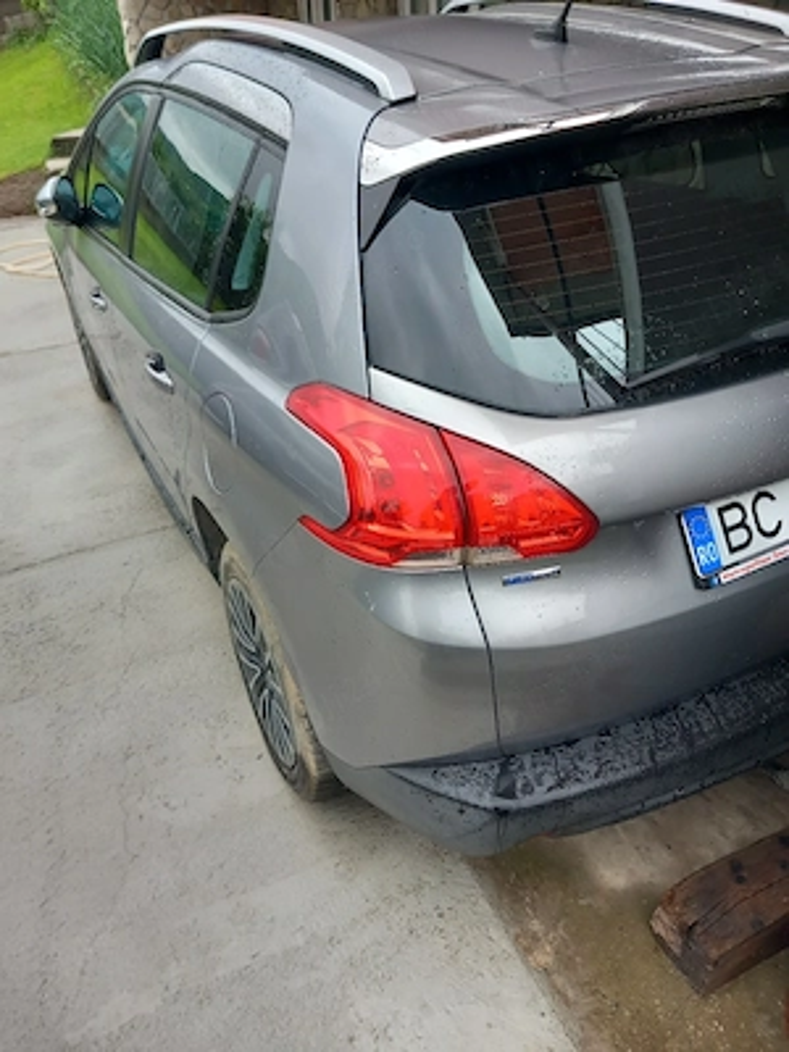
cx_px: 394
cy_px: 526
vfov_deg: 65.3
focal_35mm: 27
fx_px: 821
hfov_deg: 51.4
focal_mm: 4
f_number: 1.8
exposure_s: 1/50
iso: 40
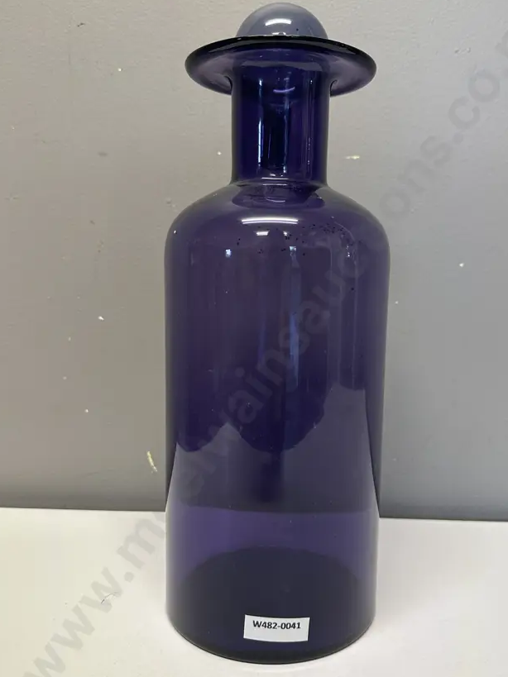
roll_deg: -1.2
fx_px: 587
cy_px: 349
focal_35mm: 30
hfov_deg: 46.7
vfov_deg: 60.0
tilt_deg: -7.9
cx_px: 286
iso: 160
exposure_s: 1/100
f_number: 1.78
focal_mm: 6.86
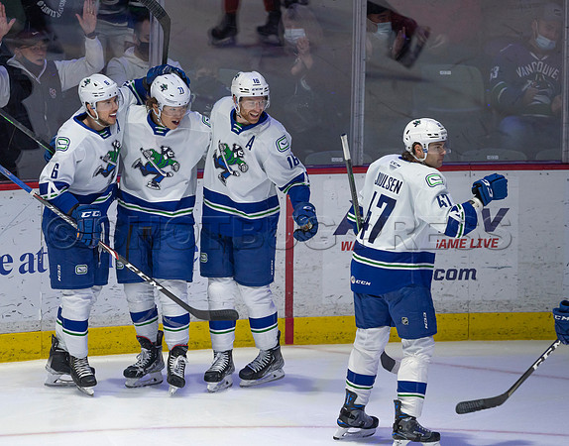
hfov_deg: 2.6
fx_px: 12486
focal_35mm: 747
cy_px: 250
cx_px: 194
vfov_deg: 2.0
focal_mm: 600
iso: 1600
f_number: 4
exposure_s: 1/640
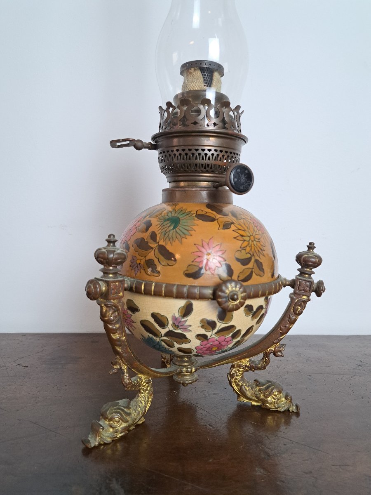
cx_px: 186
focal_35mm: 24
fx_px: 343
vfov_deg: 71.6
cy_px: 248
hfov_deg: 56.8
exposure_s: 1/50
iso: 160
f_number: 1.8
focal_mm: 5.23
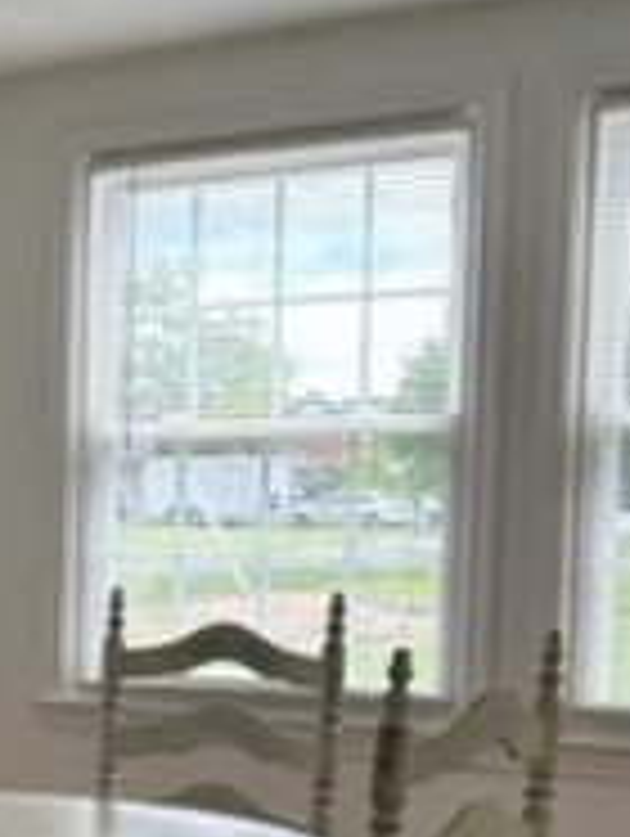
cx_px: -405
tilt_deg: -6.2
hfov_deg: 15.4
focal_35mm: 86
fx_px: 2082
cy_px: 691
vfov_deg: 22.4
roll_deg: +1.3
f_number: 1.78
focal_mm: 6.86
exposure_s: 1/291
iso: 80
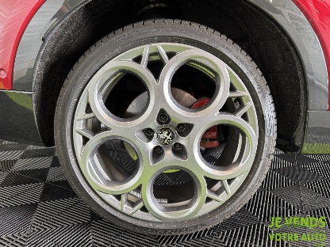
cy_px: 124
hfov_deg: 71.6
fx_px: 229
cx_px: 165
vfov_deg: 56.8
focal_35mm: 24
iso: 320
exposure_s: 1/60
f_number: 1.78
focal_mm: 6.76
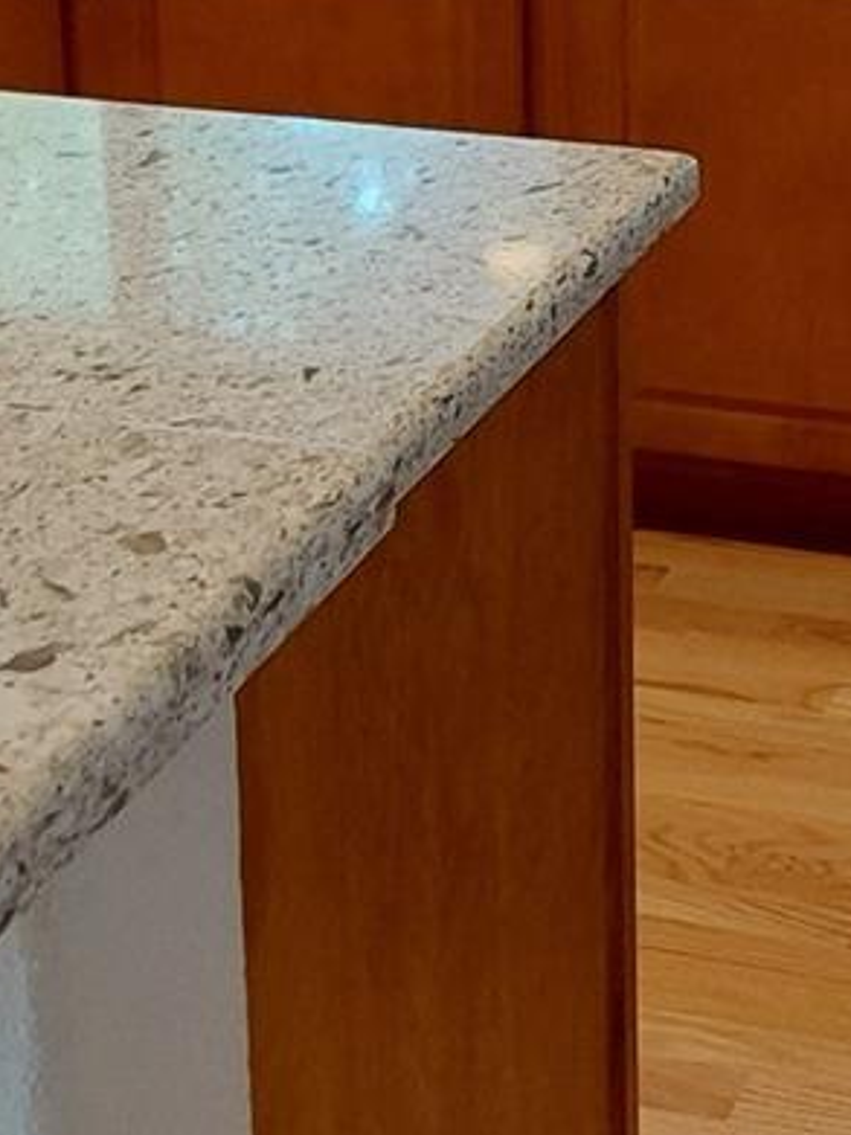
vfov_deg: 21.2
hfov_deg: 16.4
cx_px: 1043
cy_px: -235
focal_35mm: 86
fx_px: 2821
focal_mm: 2.91
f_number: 1.9
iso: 200
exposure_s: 1/60
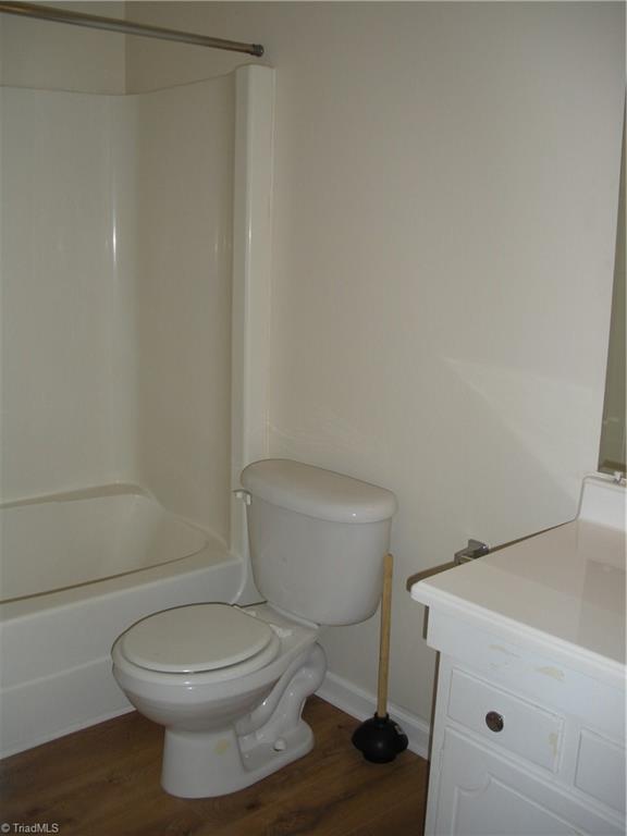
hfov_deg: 39.7
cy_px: 418
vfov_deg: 51.4
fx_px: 869
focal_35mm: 36
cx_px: 314
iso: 90
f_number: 3.5
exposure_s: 1/60
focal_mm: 6.3
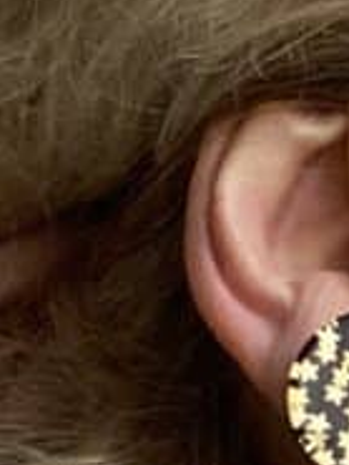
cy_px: 422
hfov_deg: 8.6
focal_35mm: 166
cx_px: 640
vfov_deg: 11.8
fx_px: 2229
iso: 200
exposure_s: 1/56
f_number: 2.2
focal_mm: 2.71
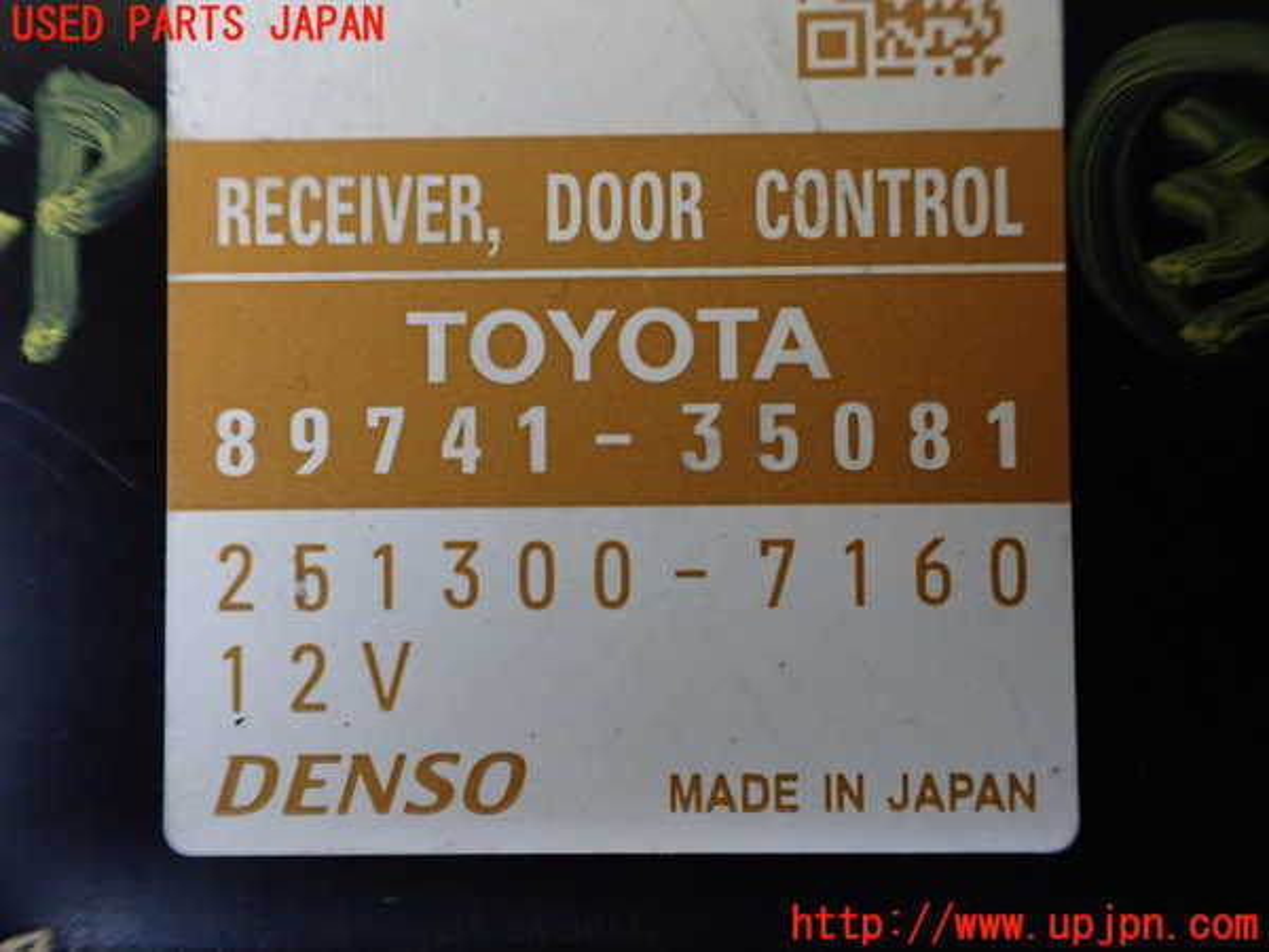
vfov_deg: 46.8
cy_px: 476
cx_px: 634
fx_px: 1100
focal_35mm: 30
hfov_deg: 60.0
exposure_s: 1/125
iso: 400
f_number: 2.3
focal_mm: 5.4
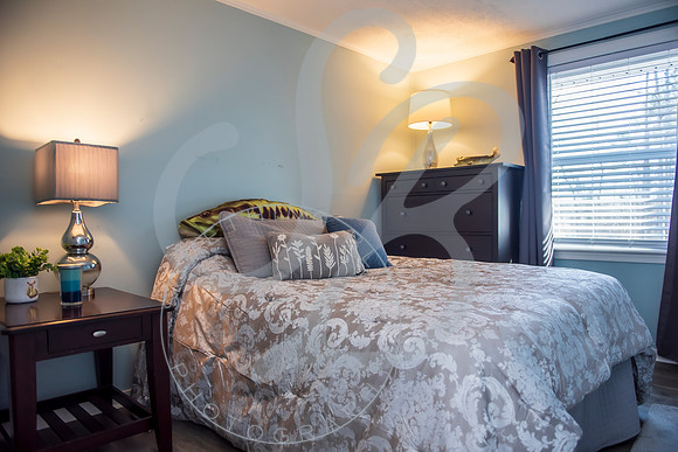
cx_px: 343
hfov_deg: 72.6
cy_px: 226
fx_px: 461
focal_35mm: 24
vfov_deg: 52.2
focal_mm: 24
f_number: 2.8
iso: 400
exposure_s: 1/200
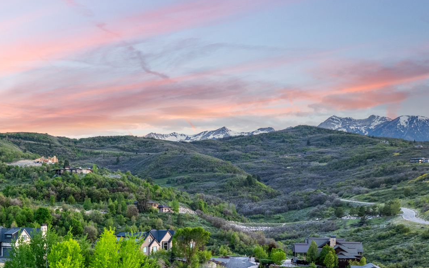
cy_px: 241
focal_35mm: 49
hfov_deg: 38.6
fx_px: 573
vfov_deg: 25.5
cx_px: 55
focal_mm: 12.29
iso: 100
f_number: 4
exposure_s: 1/40
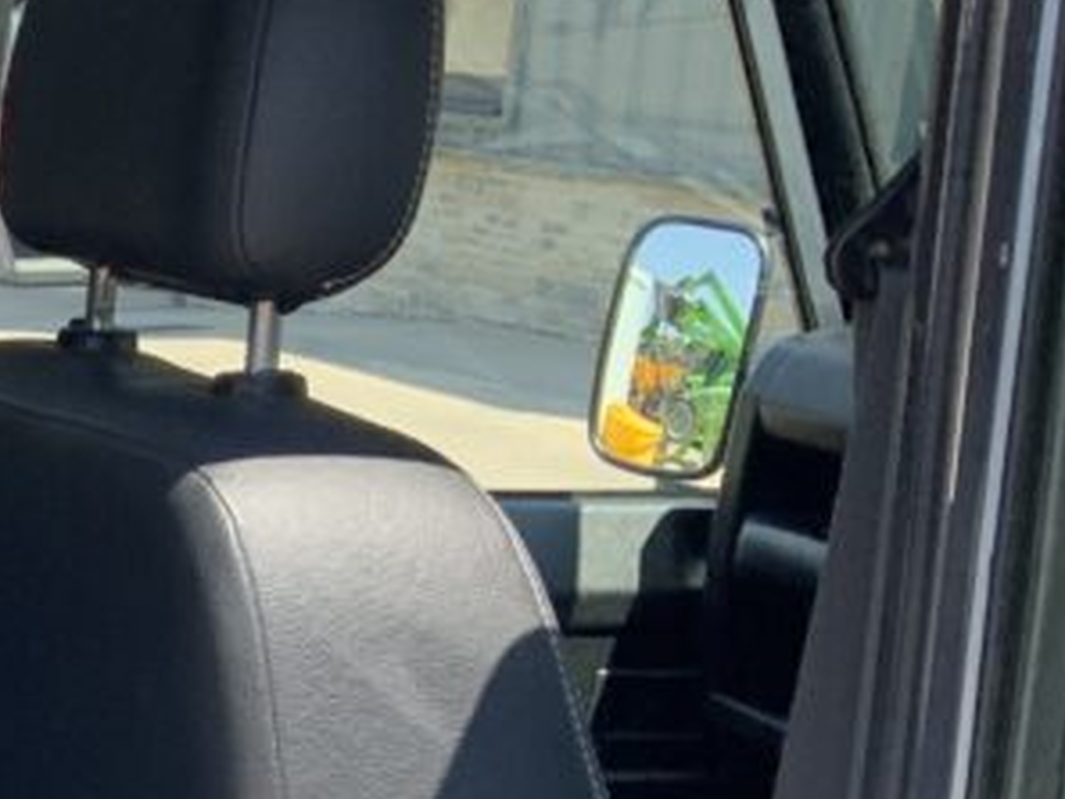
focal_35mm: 100
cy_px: 949
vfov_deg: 14.4
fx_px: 3078
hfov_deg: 17.0
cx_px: -703
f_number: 1.8
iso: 16
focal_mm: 3
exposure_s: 1/465
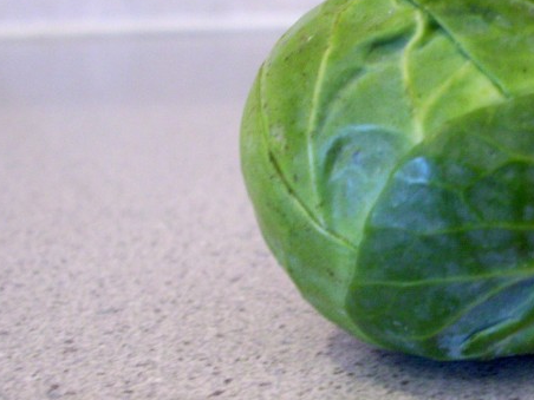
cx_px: 442
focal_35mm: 77
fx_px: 1188
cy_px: 249
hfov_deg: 24.8
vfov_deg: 19.1
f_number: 2.9
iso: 160
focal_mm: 5.7
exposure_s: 1/13
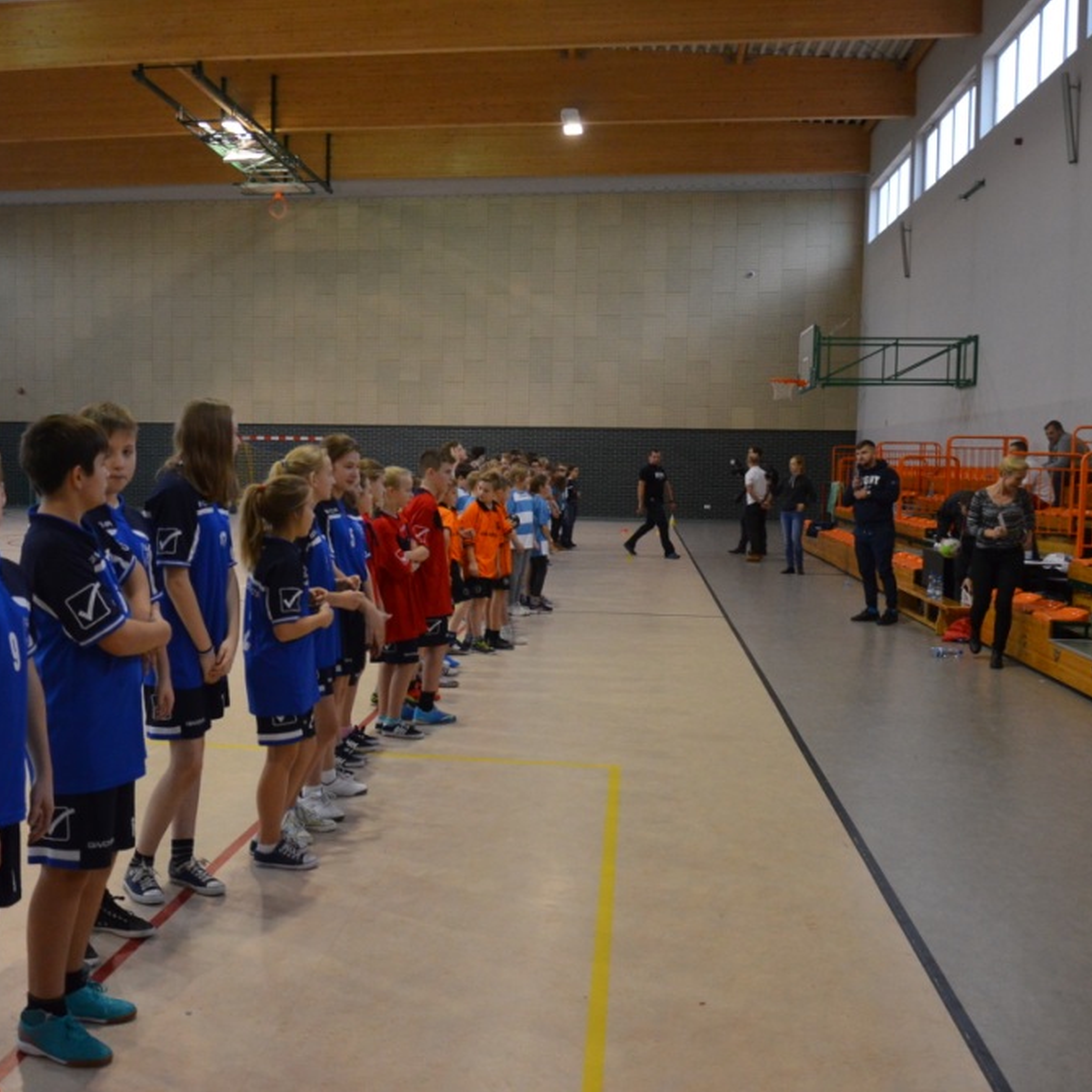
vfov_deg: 47.2
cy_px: 551
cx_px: 399
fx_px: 1249
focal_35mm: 35
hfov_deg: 46.7
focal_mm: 18
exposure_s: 1/160
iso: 1600
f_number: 3.5
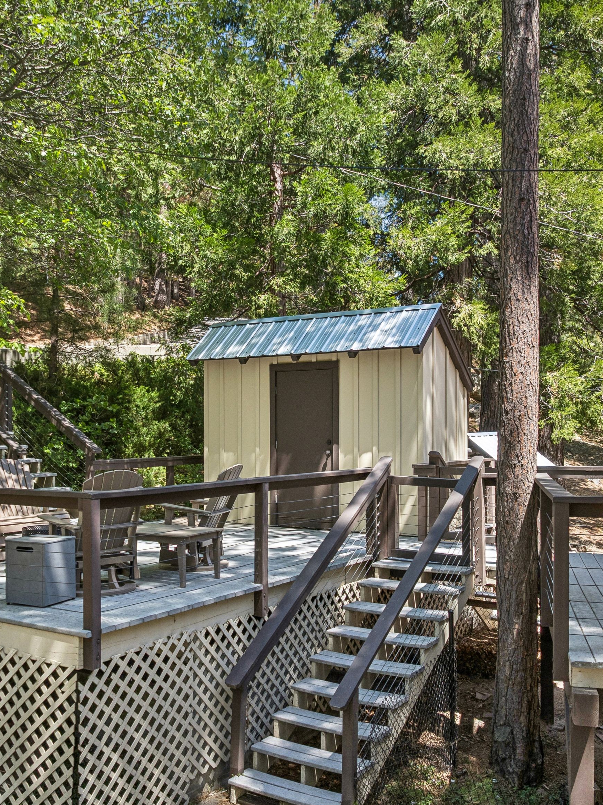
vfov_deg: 50.1
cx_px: 274
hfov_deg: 38.6
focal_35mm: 37
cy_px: 440
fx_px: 860
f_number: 2.8
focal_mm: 12.3
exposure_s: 1/40
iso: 100
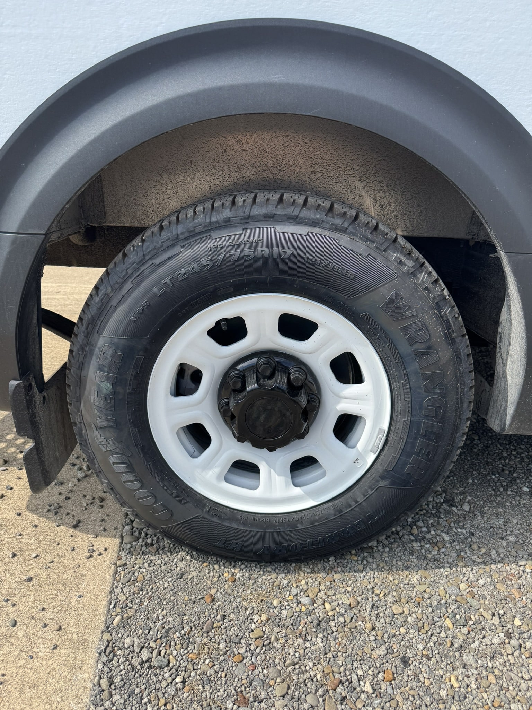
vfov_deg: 71.6
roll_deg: -1.0
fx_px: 492
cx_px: 266
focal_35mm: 24
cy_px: 355
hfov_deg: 56.8
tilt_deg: -17.2
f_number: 1.78
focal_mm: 6.76
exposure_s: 1/1818
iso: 80
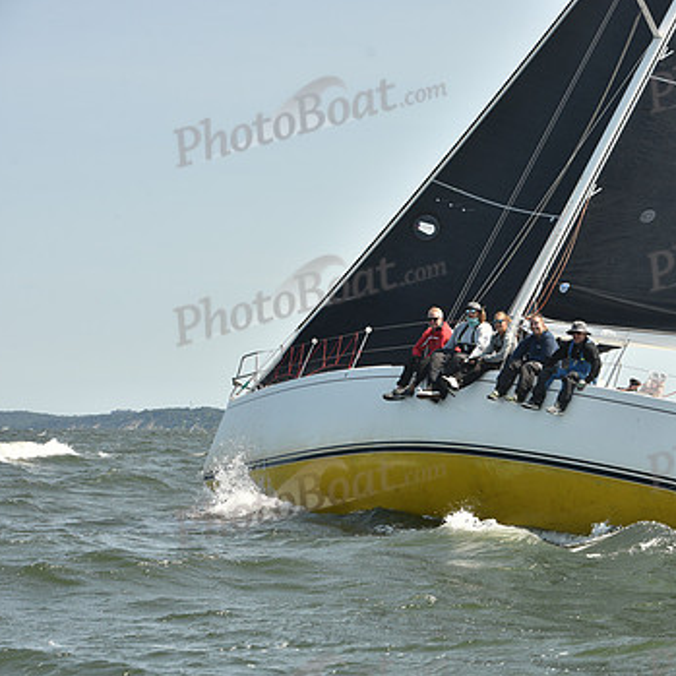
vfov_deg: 13.7
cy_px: 369
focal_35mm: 127
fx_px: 2806
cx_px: 548
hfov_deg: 13.7
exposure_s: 1/800
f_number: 8
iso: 250
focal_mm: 90
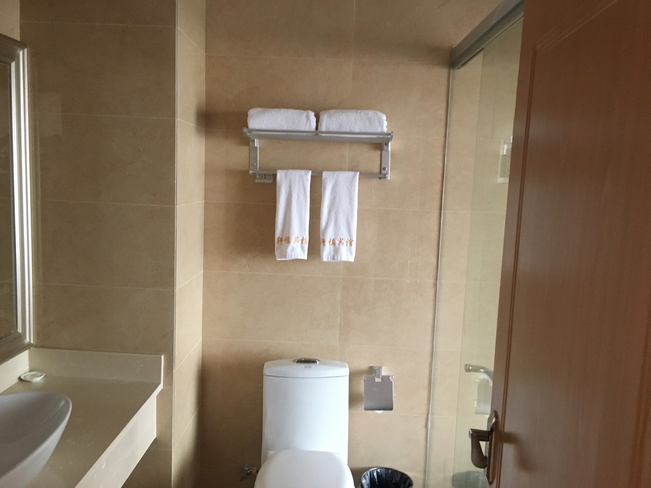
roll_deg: -2.4
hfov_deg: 61.7
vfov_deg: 48.2
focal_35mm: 29
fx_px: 545
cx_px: 326
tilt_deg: -5.4
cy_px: 244
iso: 200
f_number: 2.2
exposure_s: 1/20
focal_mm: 4.15
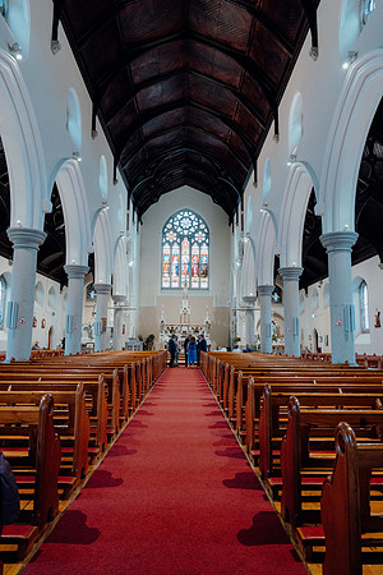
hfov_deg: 53.1
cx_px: 192
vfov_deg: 73.7
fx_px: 383
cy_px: 288
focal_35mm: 24
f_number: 3.5
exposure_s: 1/160
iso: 2500
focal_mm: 24
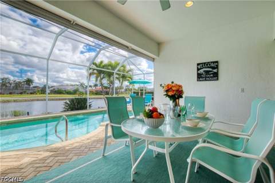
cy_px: 92
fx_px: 115
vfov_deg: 77.3
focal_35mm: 15
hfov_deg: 100.4
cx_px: 138
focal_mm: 10
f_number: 8
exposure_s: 1/320
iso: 200
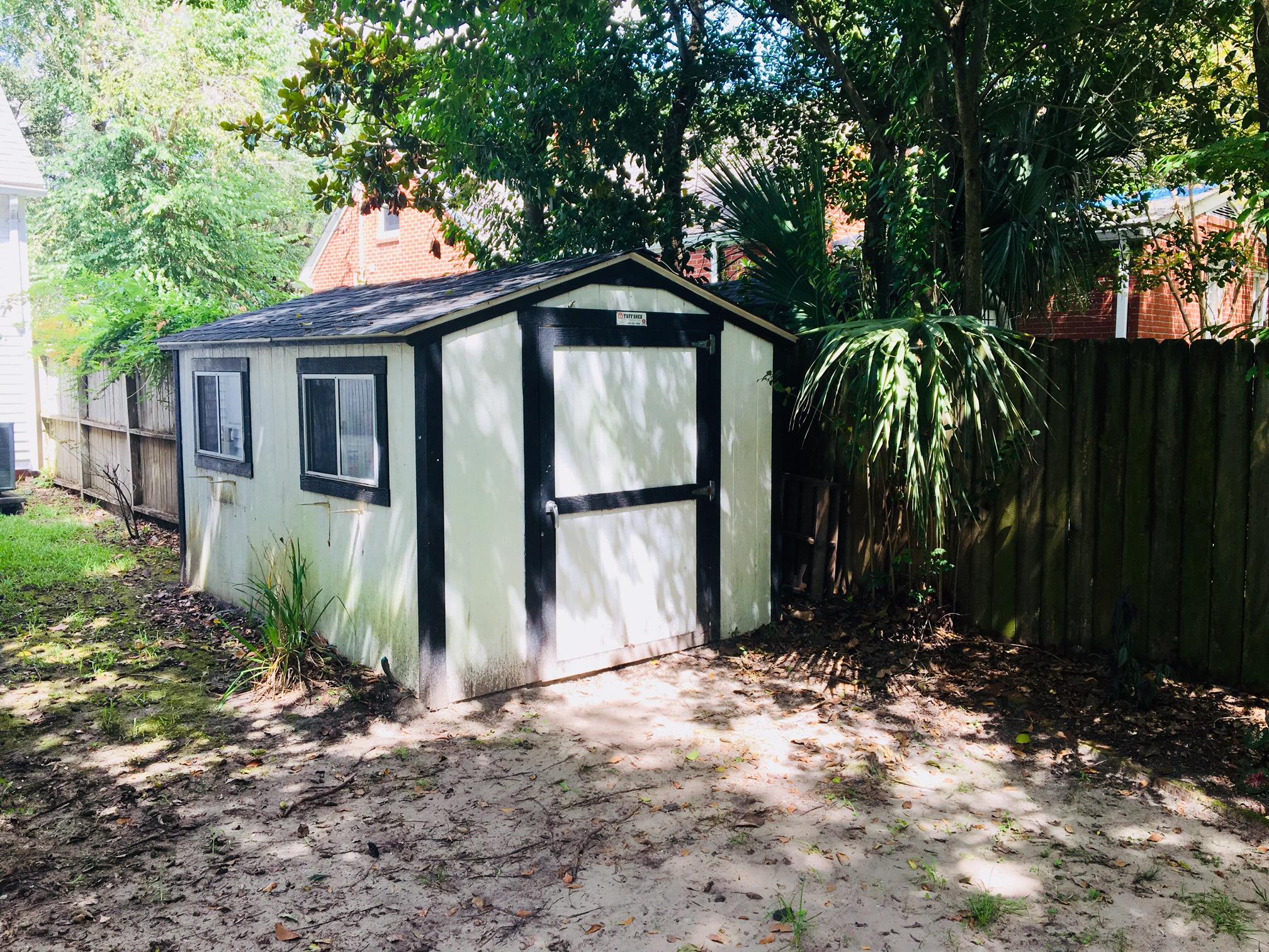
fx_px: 1063
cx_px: 634
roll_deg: +0.8
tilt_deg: -4.6
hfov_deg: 61.7
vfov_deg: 48.2
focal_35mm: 29
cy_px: 476
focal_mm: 4.15
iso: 25
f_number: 2.2
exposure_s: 1/211
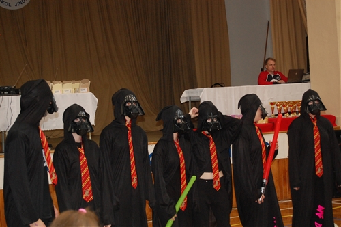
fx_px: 780
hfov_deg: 24.6
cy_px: 114
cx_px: 170
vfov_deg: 16.5
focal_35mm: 82
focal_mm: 55
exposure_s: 1/60
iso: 1250
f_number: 5.6
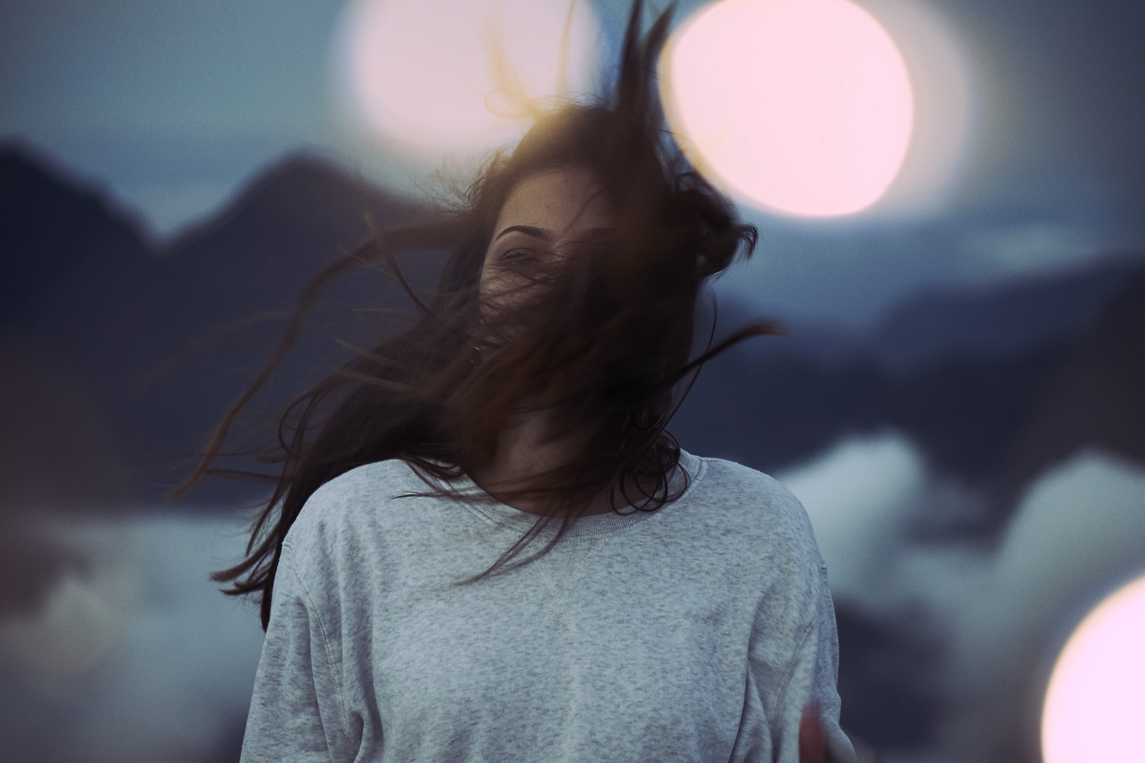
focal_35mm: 75
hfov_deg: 27.0
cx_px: 572
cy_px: 382
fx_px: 2385
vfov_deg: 18.2
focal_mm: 50
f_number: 1.8
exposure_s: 1/125
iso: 320
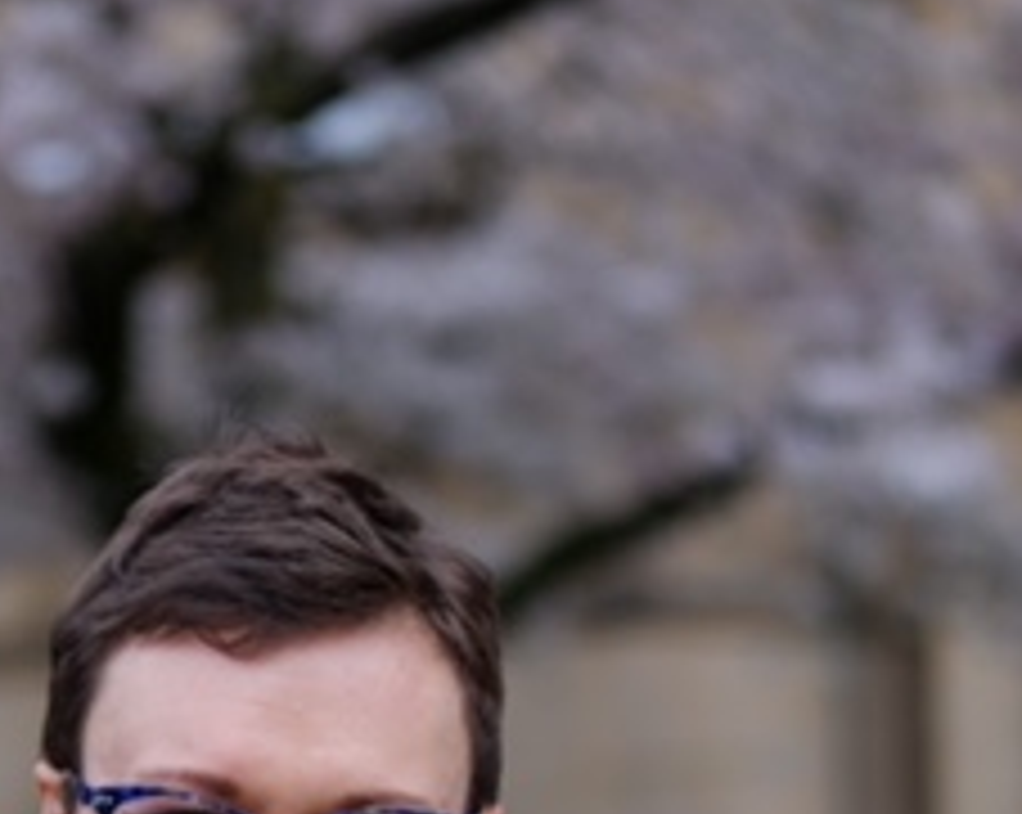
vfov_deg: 7.7
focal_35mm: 199
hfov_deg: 9.7
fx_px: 6011
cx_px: 266
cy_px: 944
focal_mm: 50
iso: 200
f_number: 2
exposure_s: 1/200
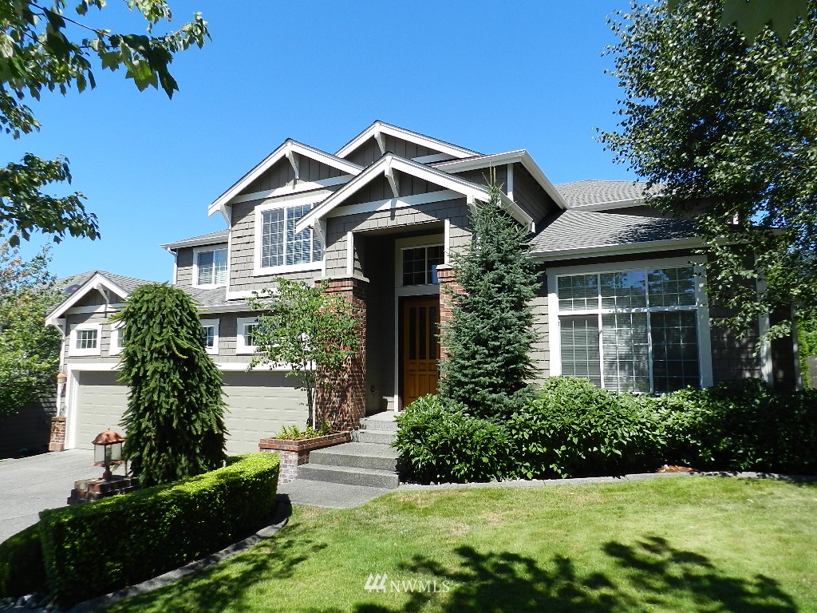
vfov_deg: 58.9
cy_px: 306
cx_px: 408
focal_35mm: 23
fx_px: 543
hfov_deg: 73.9
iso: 160
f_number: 3.4
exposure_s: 1/1000
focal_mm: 4
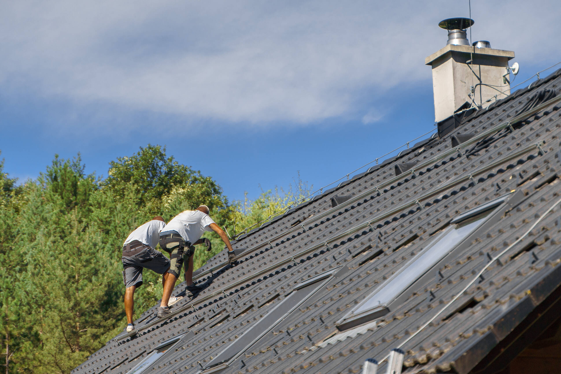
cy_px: 187
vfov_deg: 12.2
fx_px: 1746
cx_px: 280
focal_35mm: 112
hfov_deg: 18.3
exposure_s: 1/8000
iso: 100
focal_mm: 75
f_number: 2.8
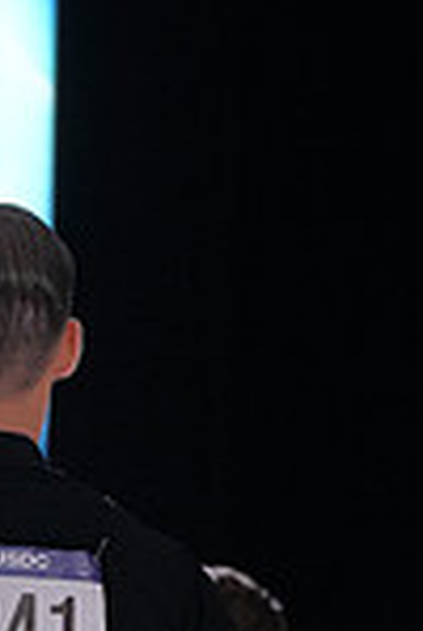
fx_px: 10350
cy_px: 1143
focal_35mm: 590
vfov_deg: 3.5
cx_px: 472
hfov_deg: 2.3
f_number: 6.3
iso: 2000
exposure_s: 1/400
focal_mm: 152
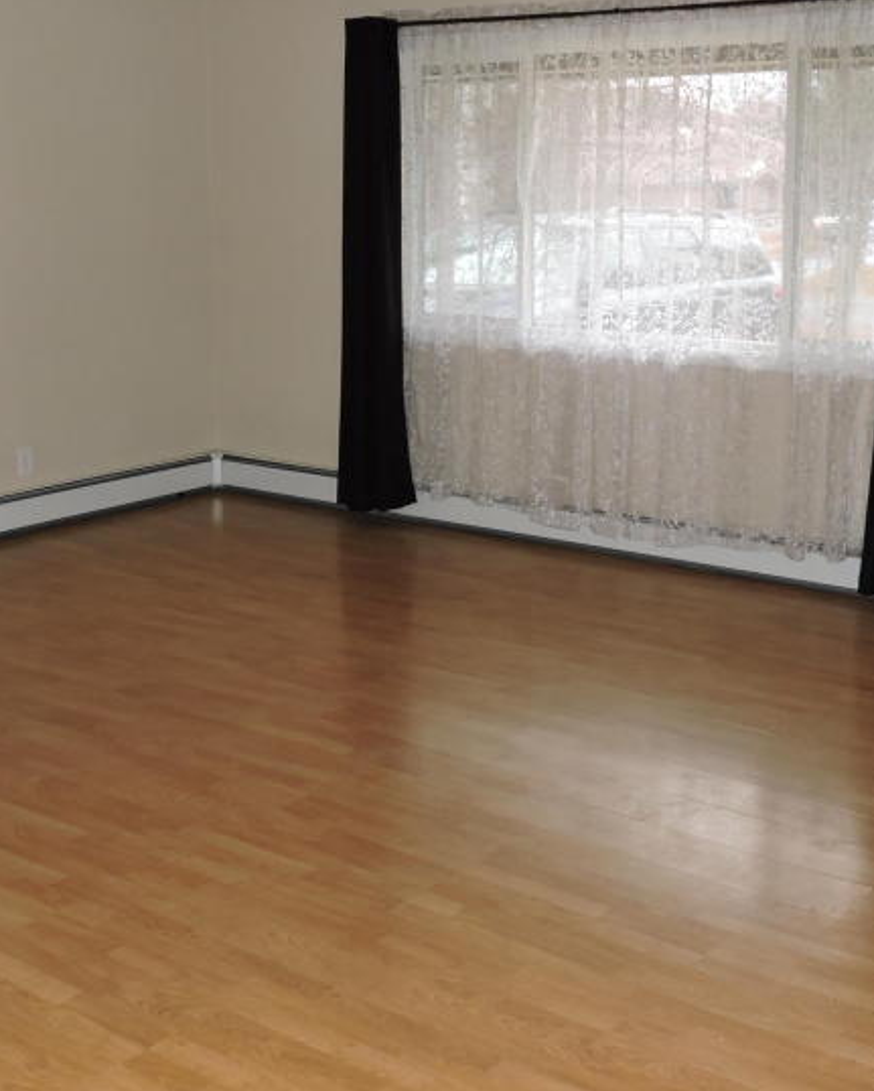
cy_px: 430
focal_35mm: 52
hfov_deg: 29.2
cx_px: 434
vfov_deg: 35.8
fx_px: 1680
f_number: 3.5
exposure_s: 1/30
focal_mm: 5
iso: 200
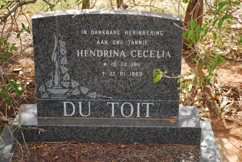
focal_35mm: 82
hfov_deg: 24.6
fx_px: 555
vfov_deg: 16.6
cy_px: 81
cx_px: 121
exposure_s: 1/125
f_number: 5.6
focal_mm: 55
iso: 140
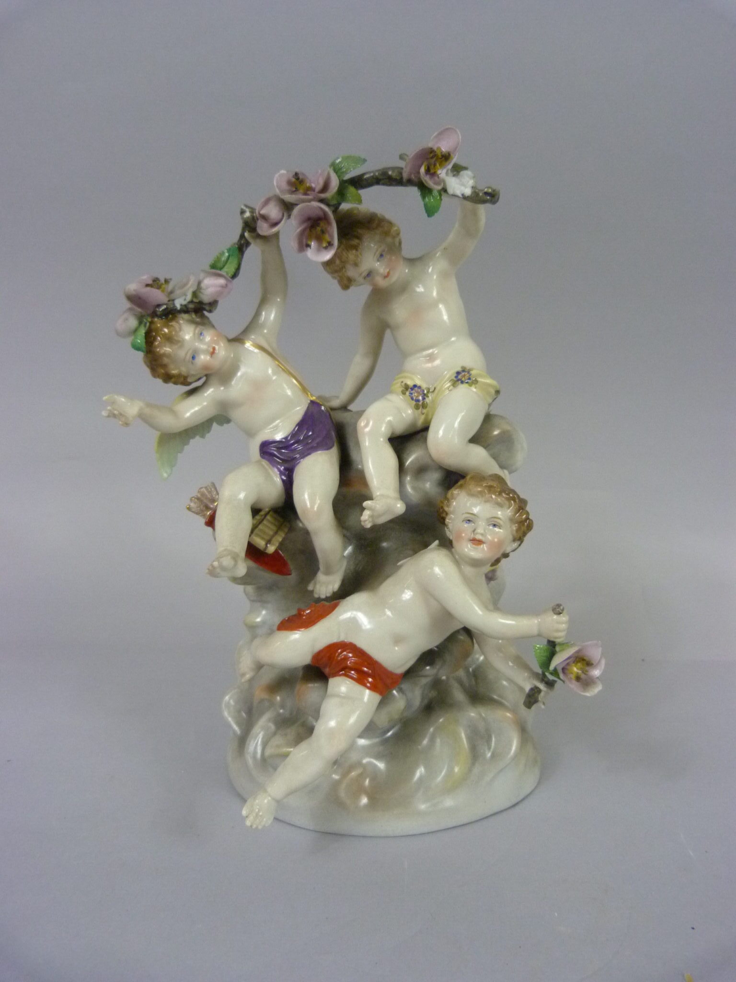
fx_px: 709
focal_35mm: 25
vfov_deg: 69.4
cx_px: 368
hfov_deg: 54.9
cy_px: 491
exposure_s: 1/60
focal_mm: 4.5
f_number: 2.8
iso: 400
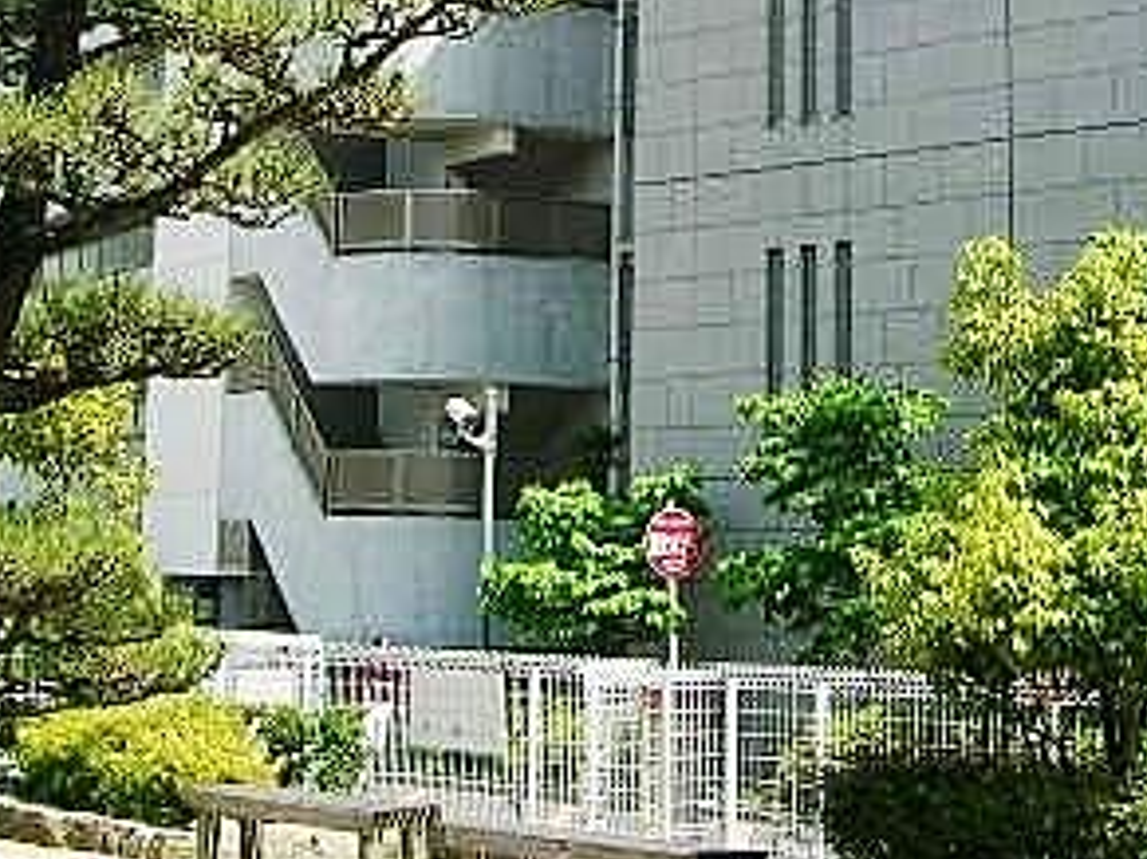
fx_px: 2550
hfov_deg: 25.2
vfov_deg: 18.4
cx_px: 761
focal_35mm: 77
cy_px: -79
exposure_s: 1/413
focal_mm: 5.4
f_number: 4.8
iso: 50
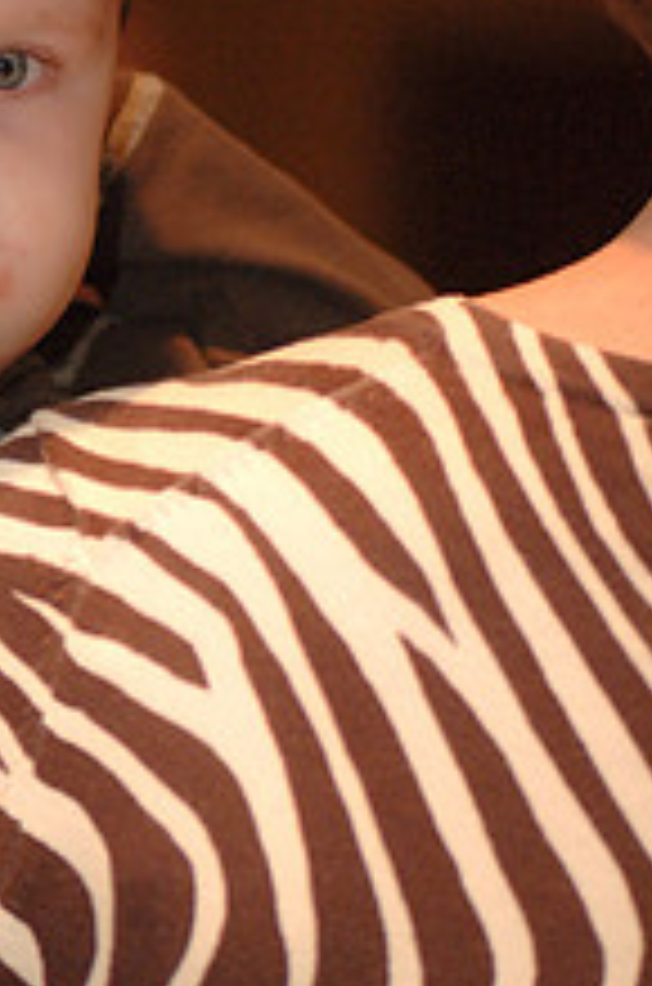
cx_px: 16
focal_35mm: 324
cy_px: 621
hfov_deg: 4.2
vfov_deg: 6.4
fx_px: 8844
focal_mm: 105
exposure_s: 1/40
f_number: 3
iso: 800
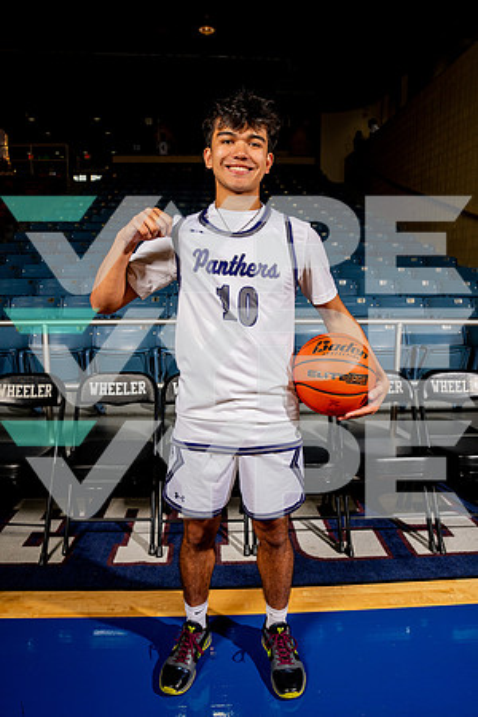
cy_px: 358
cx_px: 239
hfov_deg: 53.1
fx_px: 478
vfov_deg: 73.7
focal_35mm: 24
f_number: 7.1
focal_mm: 24
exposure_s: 1/125
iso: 250
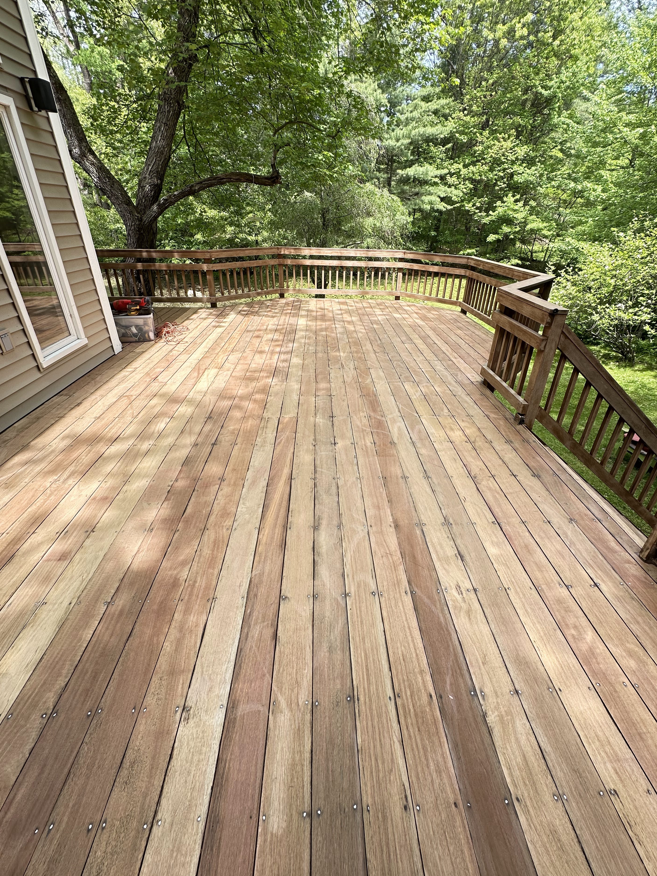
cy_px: 416
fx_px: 380
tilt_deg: -27.4
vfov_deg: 98.1
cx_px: 338
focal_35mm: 15
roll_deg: -2.3
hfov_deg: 81.7
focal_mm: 2.22
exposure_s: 1/131
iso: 40
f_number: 2.2
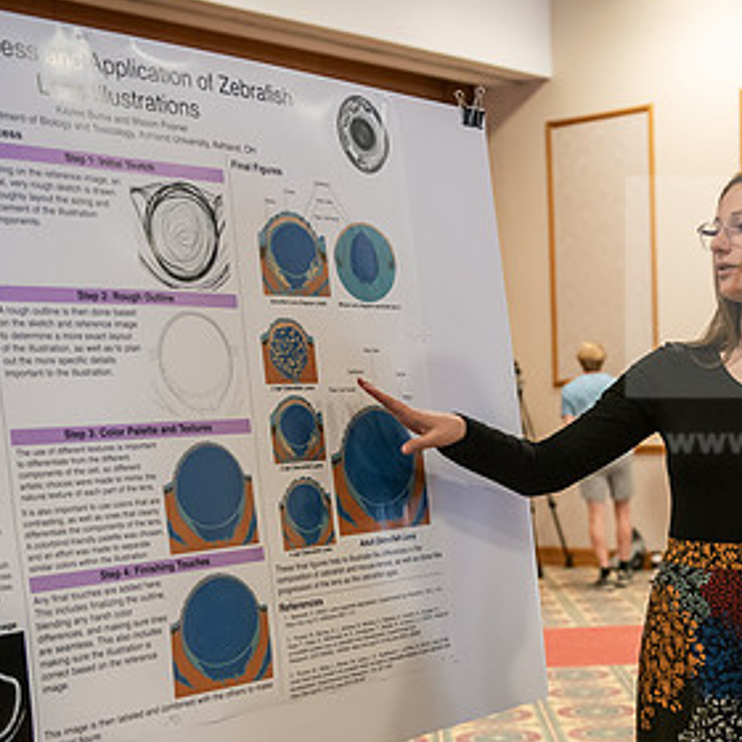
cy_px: 497
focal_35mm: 67
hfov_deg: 25.5
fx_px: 1625
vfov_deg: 25.6
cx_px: 546
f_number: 3.2
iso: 2500
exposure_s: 1/160
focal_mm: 38
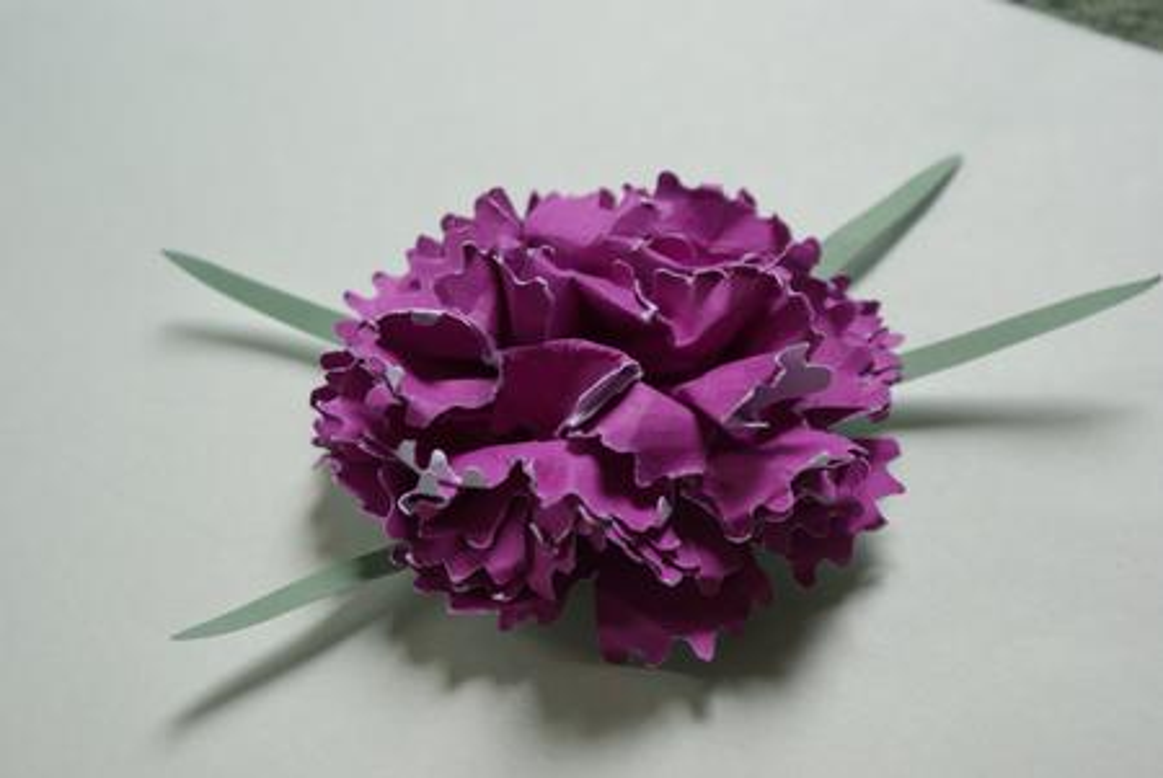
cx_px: 582
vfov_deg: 16.6
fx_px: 2668
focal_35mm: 82
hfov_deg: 24.6
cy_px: 389
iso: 320
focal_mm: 55
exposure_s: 1/100
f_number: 5.6
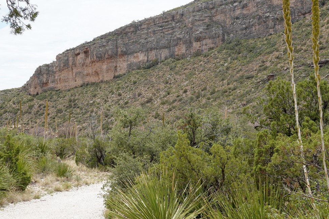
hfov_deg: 24.6
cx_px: 108
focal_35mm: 82
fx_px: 749
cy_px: 137
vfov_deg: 16.6
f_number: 11
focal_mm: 40
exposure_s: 1/100
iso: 100
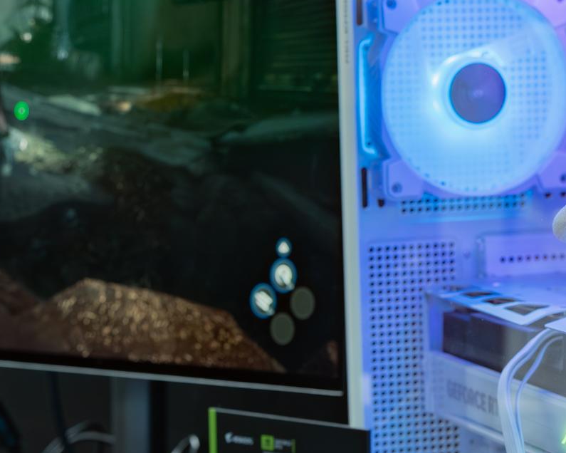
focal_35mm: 145
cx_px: 570
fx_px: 2429
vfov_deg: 10.6
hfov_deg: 13.1
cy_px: 363
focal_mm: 48
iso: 800
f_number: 4
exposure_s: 1/60
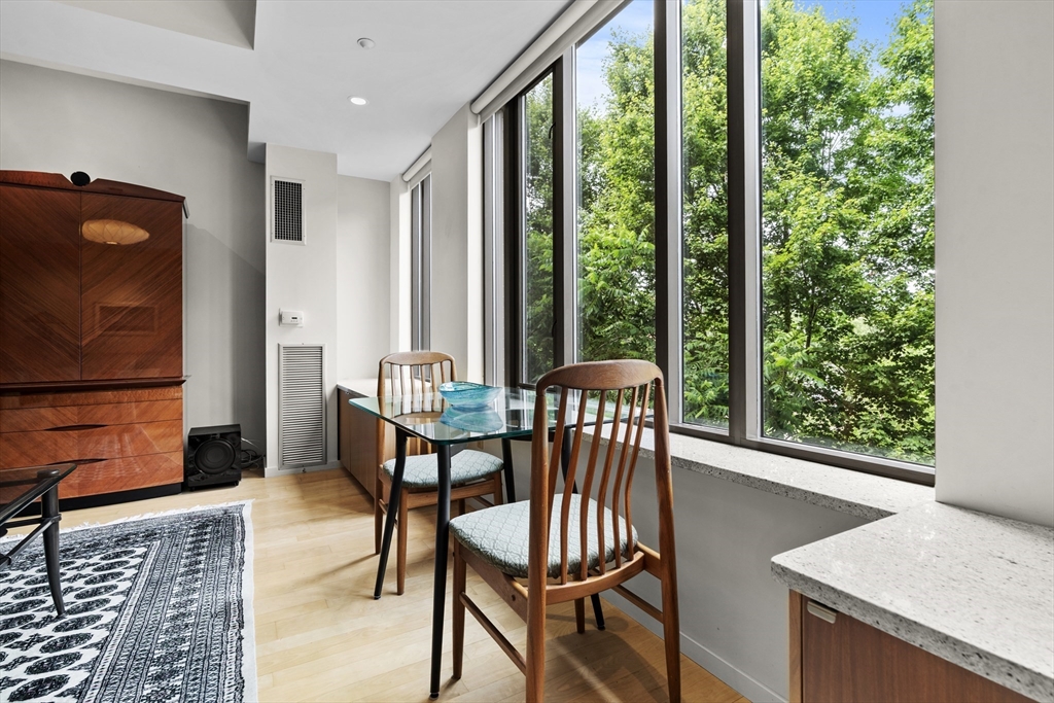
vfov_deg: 70.5
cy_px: 352
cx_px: 527
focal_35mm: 17
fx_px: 498
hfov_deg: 93.3
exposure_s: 1/2.5
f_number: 9
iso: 320
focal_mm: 17
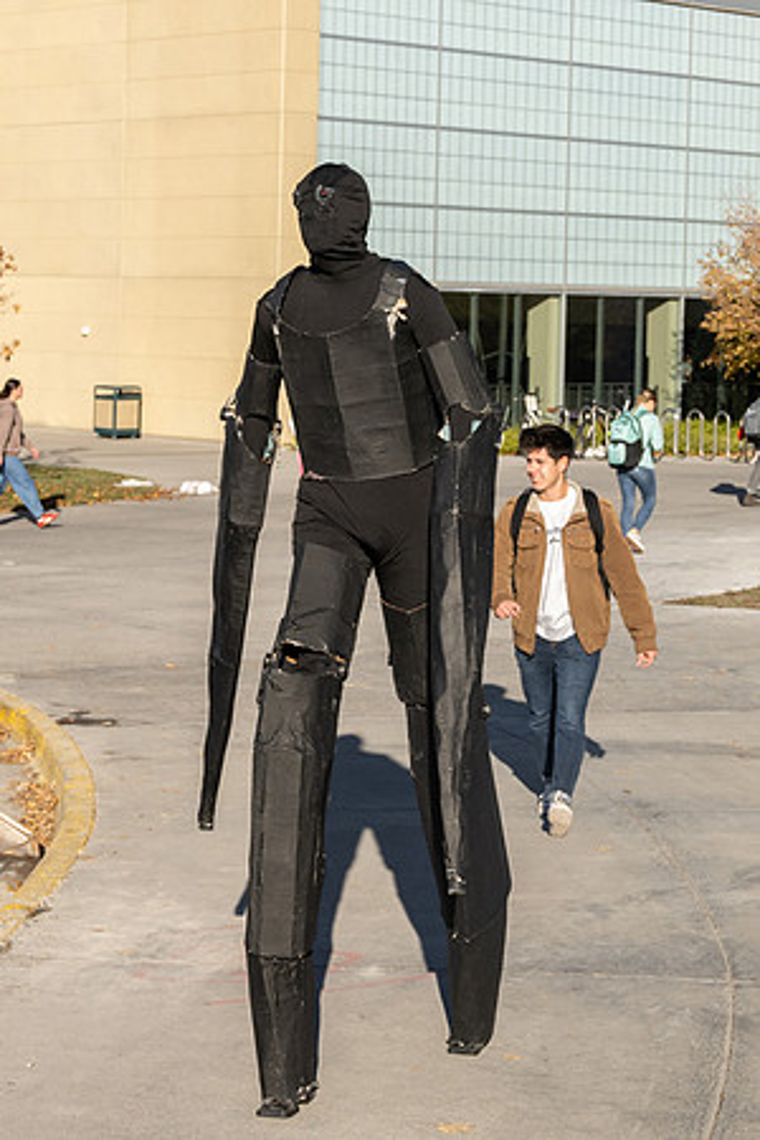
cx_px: 358
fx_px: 2646
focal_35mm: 84
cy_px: 462
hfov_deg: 16.3
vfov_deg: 24.3
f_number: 6.3
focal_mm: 40
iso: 250
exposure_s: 1/1000
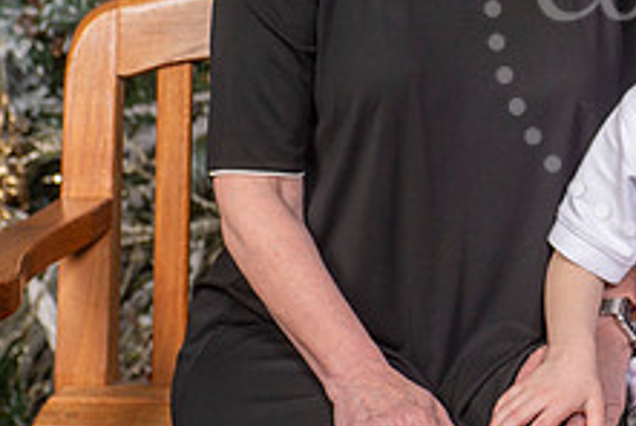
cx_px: 772
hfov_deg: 12.1
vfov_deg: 8.3
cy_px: 44
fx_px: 2919
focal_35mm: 165
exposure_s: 1/125
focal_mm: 56
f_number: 7.1
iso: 160
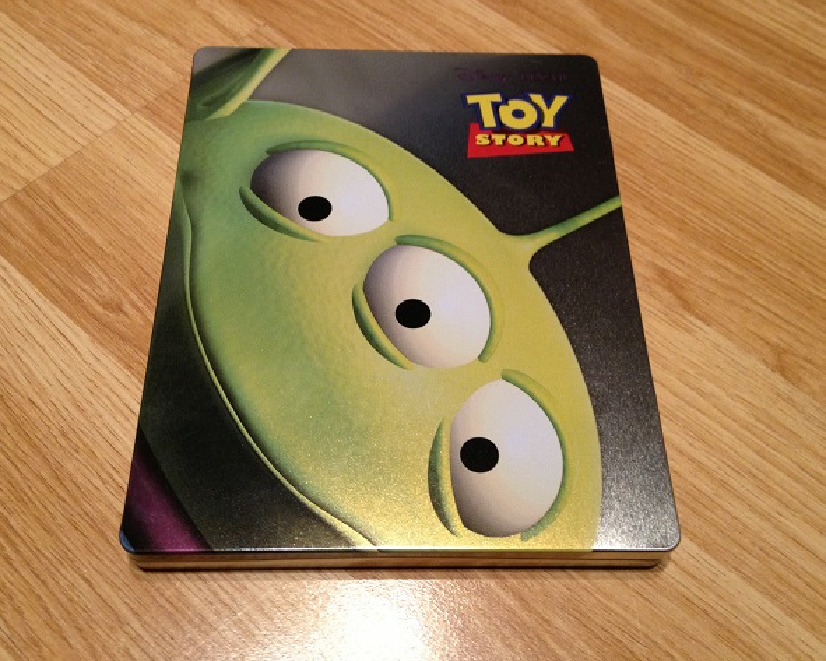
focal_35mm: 37
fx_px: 905
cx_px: 407
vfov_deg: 40.1
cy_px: 331
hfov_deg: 49.1
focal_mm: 4.28
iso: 160
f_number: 2.4
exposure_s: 1/20
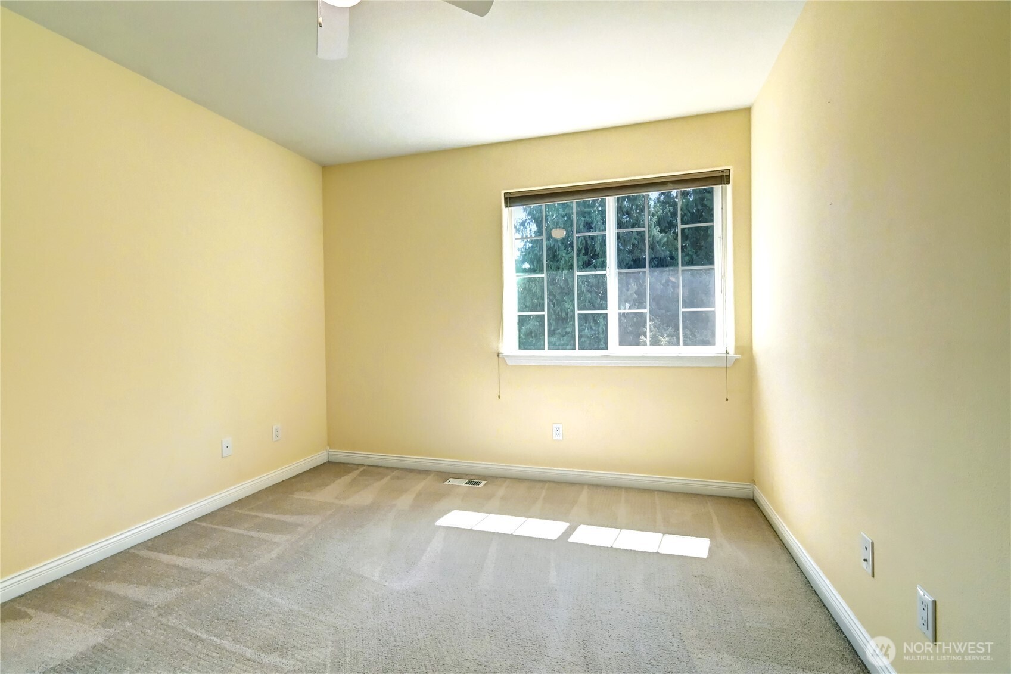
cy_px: 337
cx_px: 506
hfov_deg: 100.4
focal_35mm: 15
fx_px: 421
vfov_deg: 77.3
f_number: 11
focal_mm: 10
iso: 3200
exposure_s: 1/40
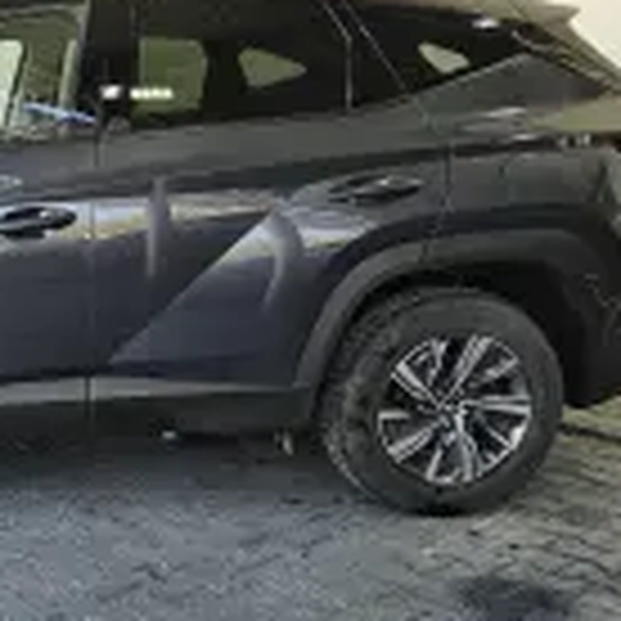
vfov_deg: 32.1
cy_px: 378
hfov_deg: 29.6
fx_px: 1076
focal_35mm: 53
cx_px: -32
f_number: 1.7
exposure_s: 1/100
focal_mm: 6.3
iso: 25
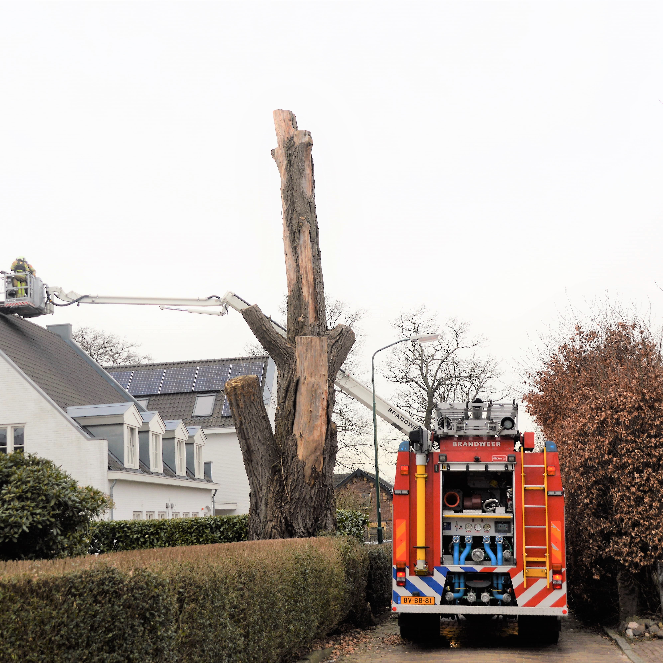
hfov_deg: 36.8
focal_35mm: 46
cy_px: 332
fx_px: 997
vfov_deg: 36.8
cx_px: 303
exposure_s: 1/160
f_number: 6.3
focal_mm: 24
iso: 100
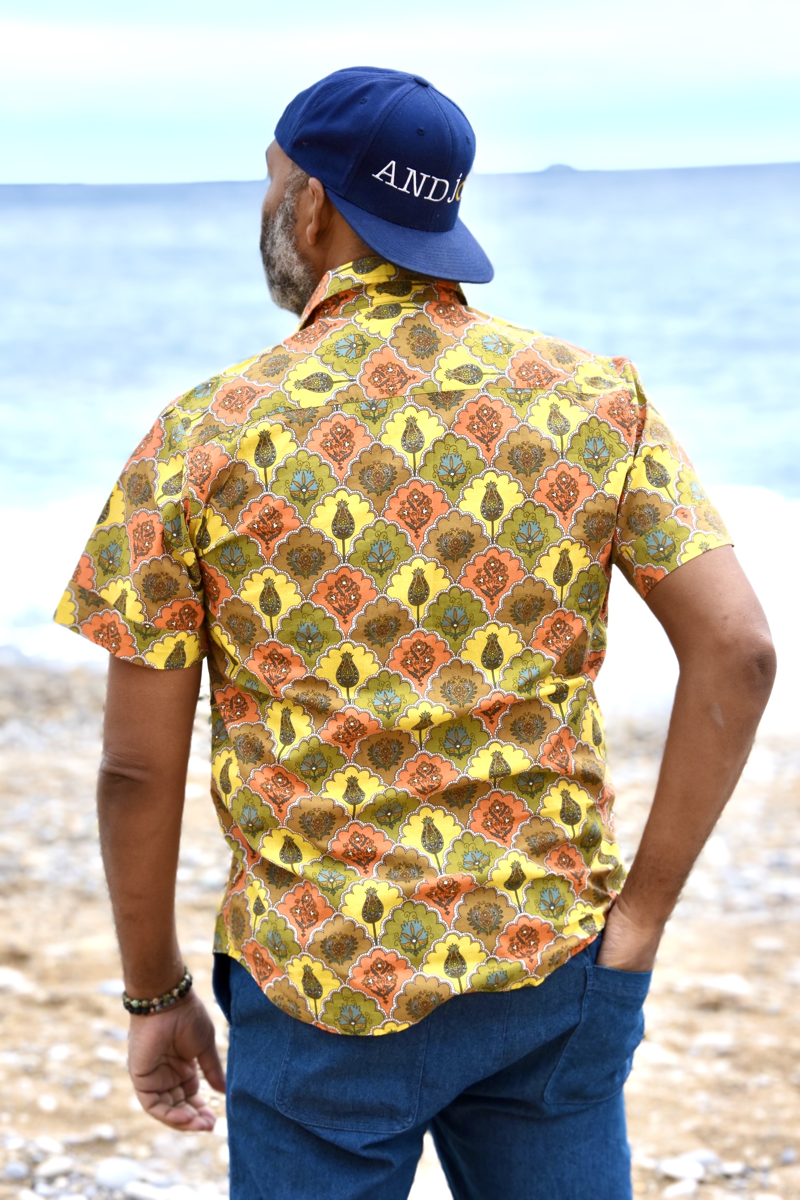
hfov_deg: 17.5
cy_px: 600
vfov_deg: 26.0
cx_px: 400
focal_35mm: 78
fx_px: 2599
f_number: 11
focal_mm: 52
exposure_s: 1/500
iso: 640
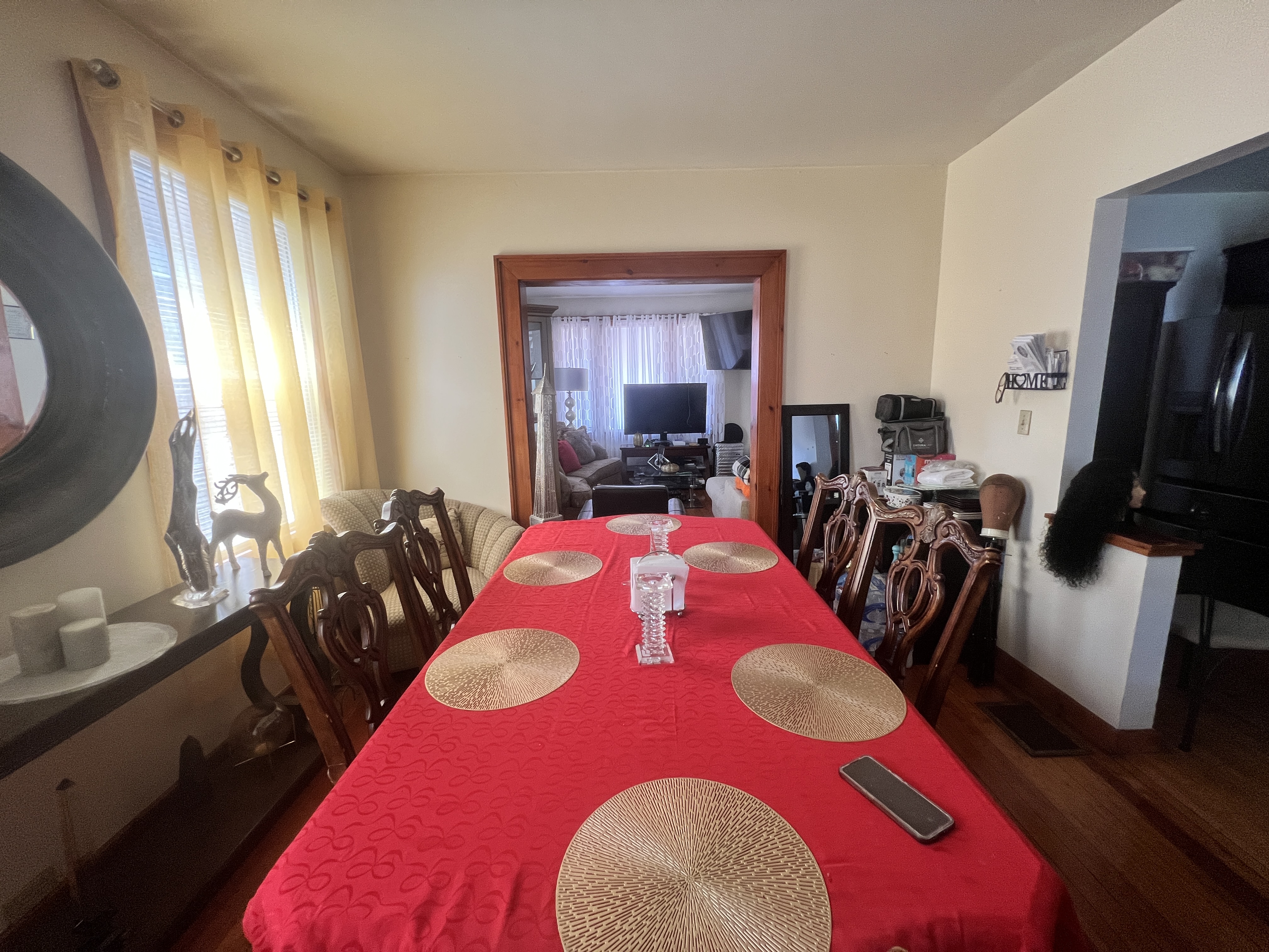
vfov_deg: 89.9
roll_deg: +1.8
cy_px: 476
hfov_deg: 106.2
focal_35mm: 13
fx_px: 477
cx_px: 634
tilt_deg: -10.1
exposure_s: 1/84
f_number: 1.8
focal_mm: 1.57
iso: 250
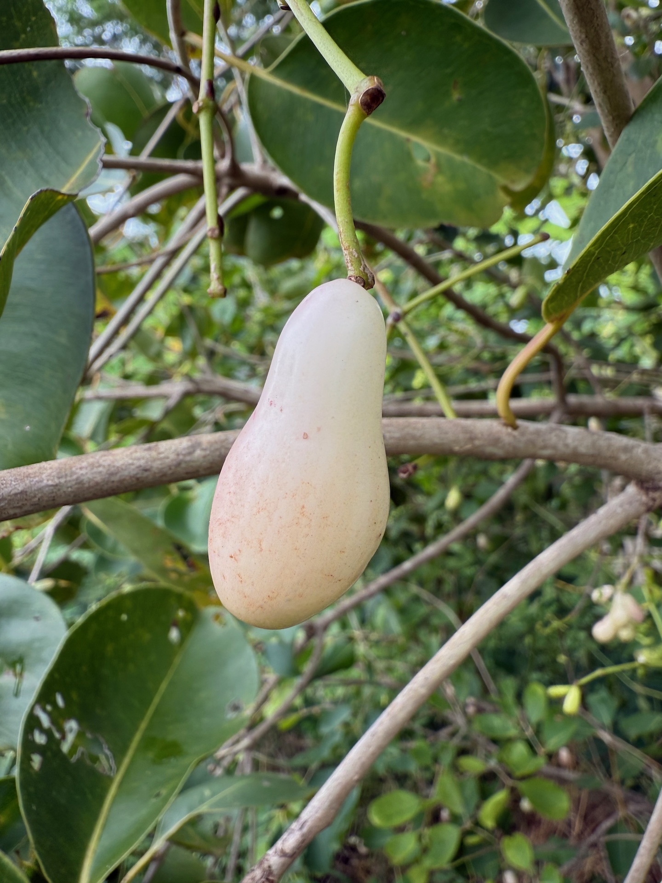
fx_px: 612
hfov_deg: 56.8
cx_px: 331
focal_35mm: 24
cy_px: 442
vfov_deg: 71.6
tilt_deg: +2.1
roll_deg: +9.6
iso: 40
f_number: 2.2
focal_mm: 2.22
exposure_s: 1/248
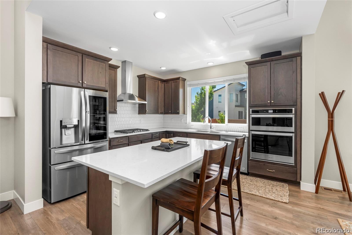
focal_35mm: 16
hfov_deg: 96.7
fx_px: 156
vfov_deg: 73.7
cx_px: 176
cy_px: 118
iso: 160
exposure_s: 1/250
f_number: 6.3
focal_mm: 16
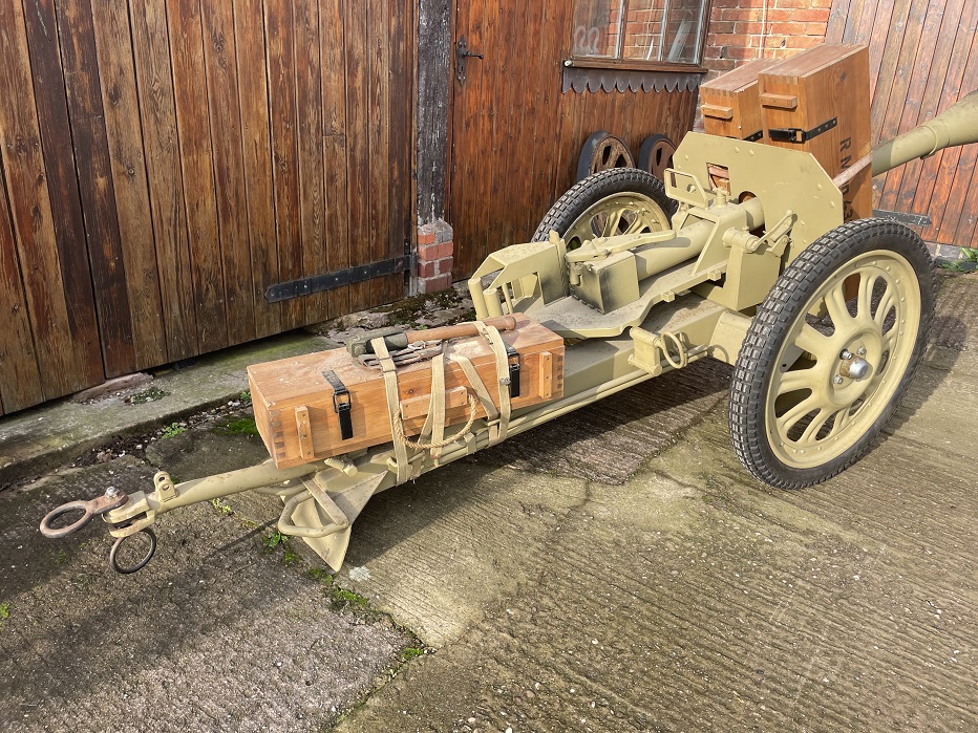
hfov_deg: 67.3
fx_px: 735
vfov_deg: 53.1
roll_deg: -3.0
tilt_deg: -22.6
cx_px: 489
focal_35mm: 26
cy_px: 366
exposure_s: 1/831
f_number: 1.6
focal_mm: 4.2
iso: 32
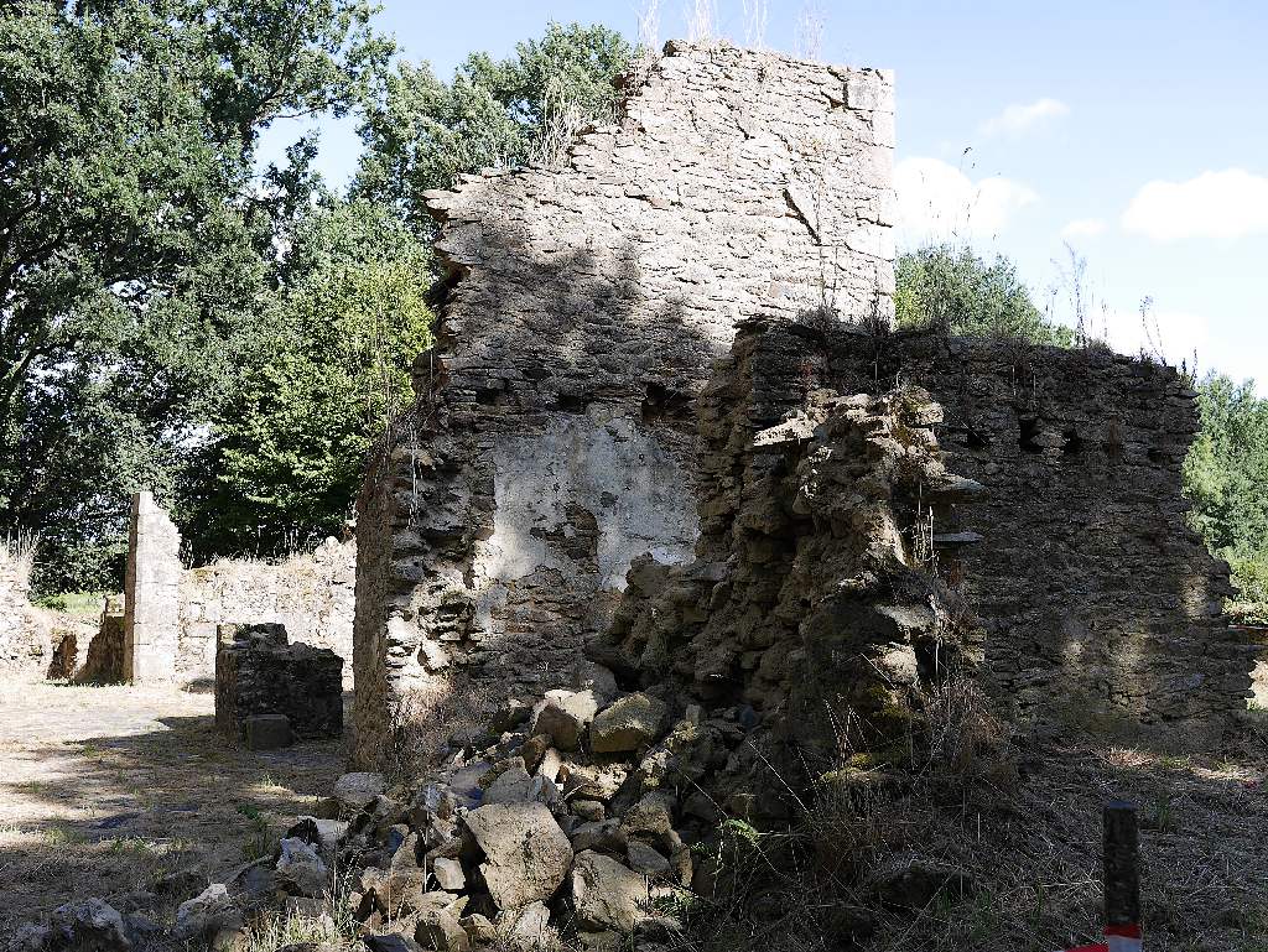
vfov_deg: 36.0
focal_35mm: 40
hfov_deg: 46.8
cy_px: 476
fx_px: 1466
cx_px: 634
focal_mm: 20
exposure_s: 1/500
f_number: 4
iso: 200
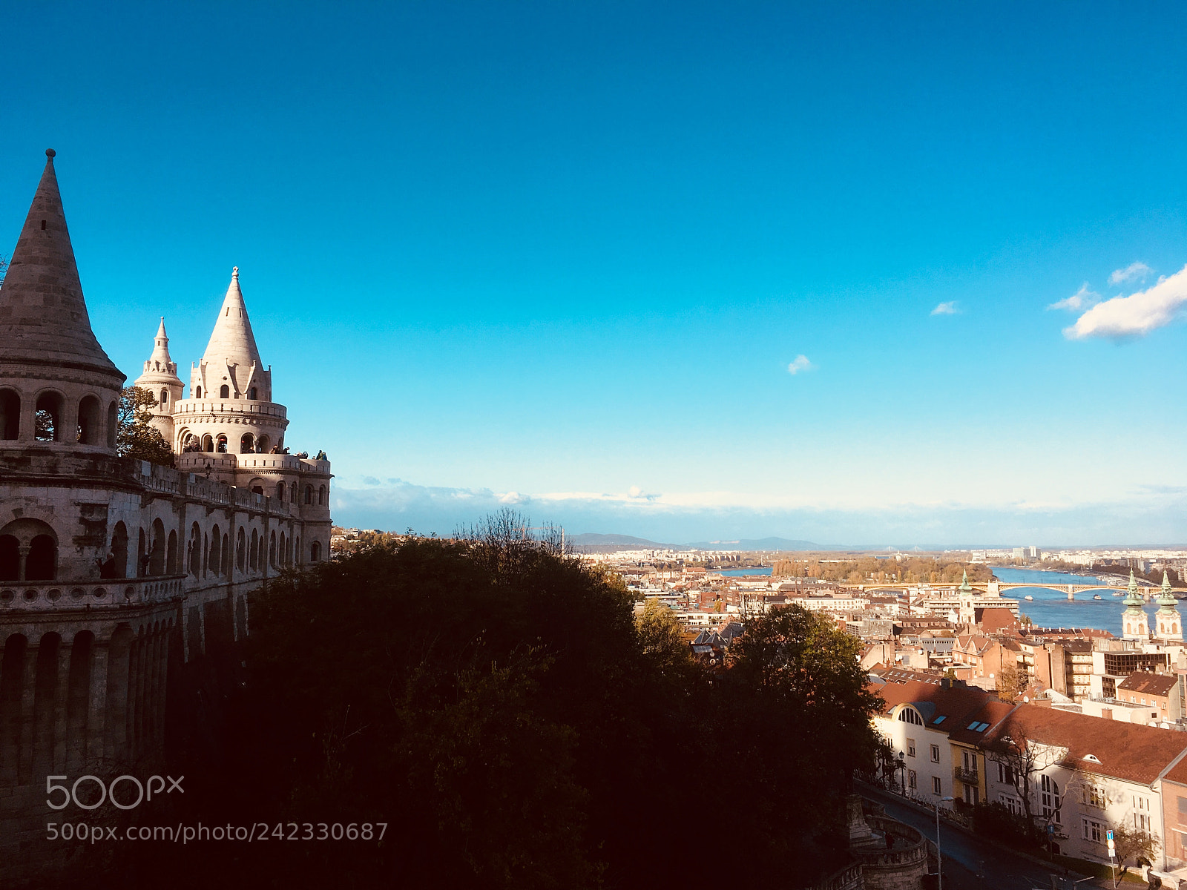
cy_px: 445
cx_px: 594
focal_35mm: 29
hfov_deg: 61.7
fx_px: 994
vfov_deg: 48.2
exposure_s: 1/1508
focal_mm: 4.15
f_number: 2.2
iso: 25
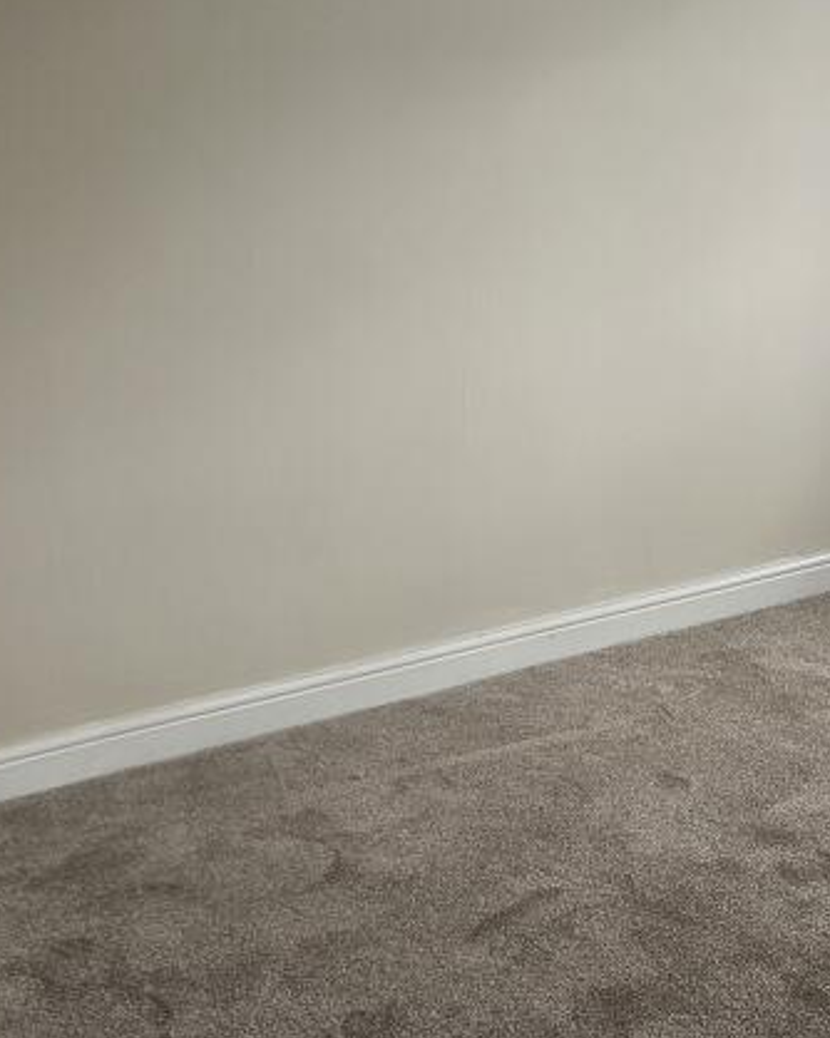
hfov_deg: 27.4
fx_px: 1690
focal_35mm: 55
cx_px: 562
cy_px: 407
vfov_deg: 34.0
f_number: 1.8
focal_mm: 5.4
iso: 64
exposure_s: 1/100
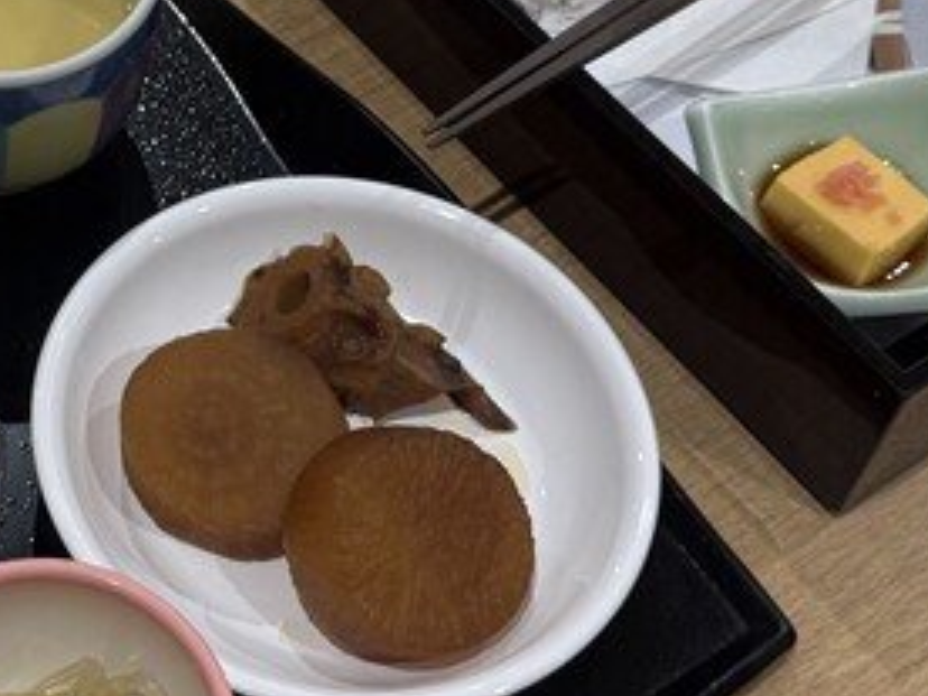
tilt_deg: -52.3
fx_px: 2386
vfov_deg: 16.4
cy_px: 61
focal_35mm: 89
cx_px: -98
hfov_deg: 20.9
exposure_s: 1/100
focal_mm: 6.76
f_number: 1.78
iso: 160
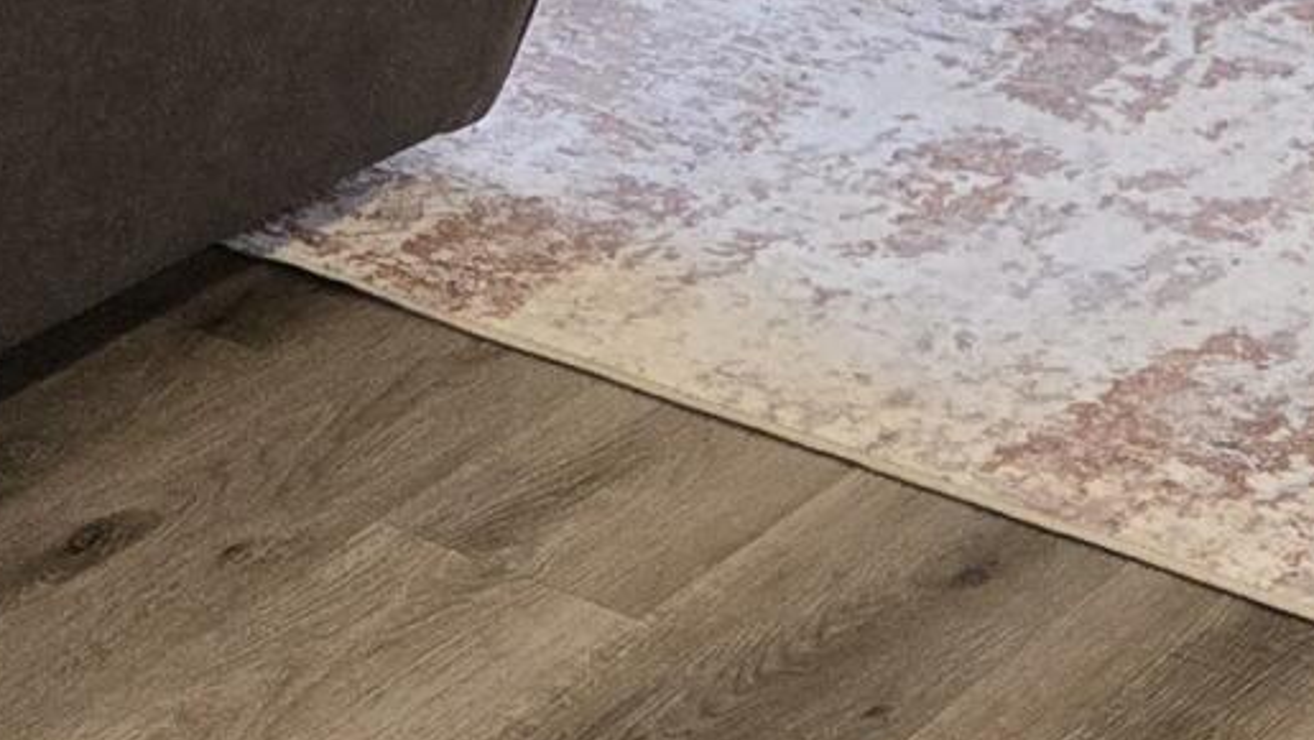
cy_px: -1465
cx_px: 1421
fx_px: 5088
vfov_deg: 7.4
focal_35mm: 146
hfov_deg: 14.4
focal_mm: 5.4
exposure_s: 1/120
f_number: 1.8
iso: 250
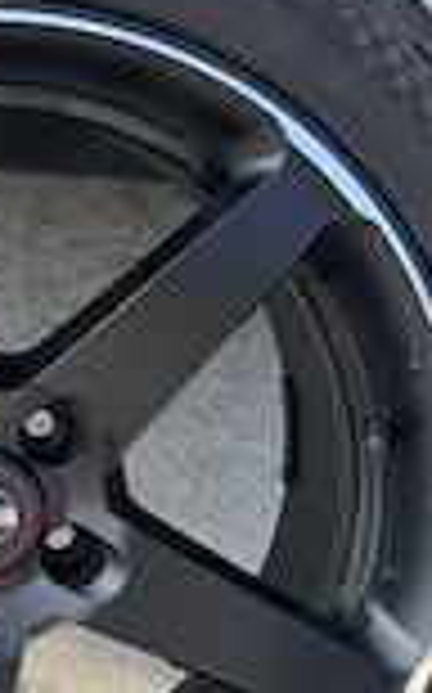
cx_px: -40
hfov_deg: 18.9
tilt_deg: -46.4
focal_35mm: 66
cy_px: 477
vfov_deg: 30.8
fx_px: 1246
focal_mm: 6.76
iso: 80
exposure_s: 1/864
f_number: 1.78
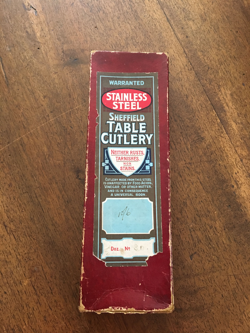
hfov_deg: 48.2
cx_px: 125
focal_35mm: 29
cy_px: 166
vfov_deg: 61.7
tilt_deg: -78.0
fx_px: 279
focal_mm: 4.15
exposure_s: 1/20
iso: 200
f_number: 2.2
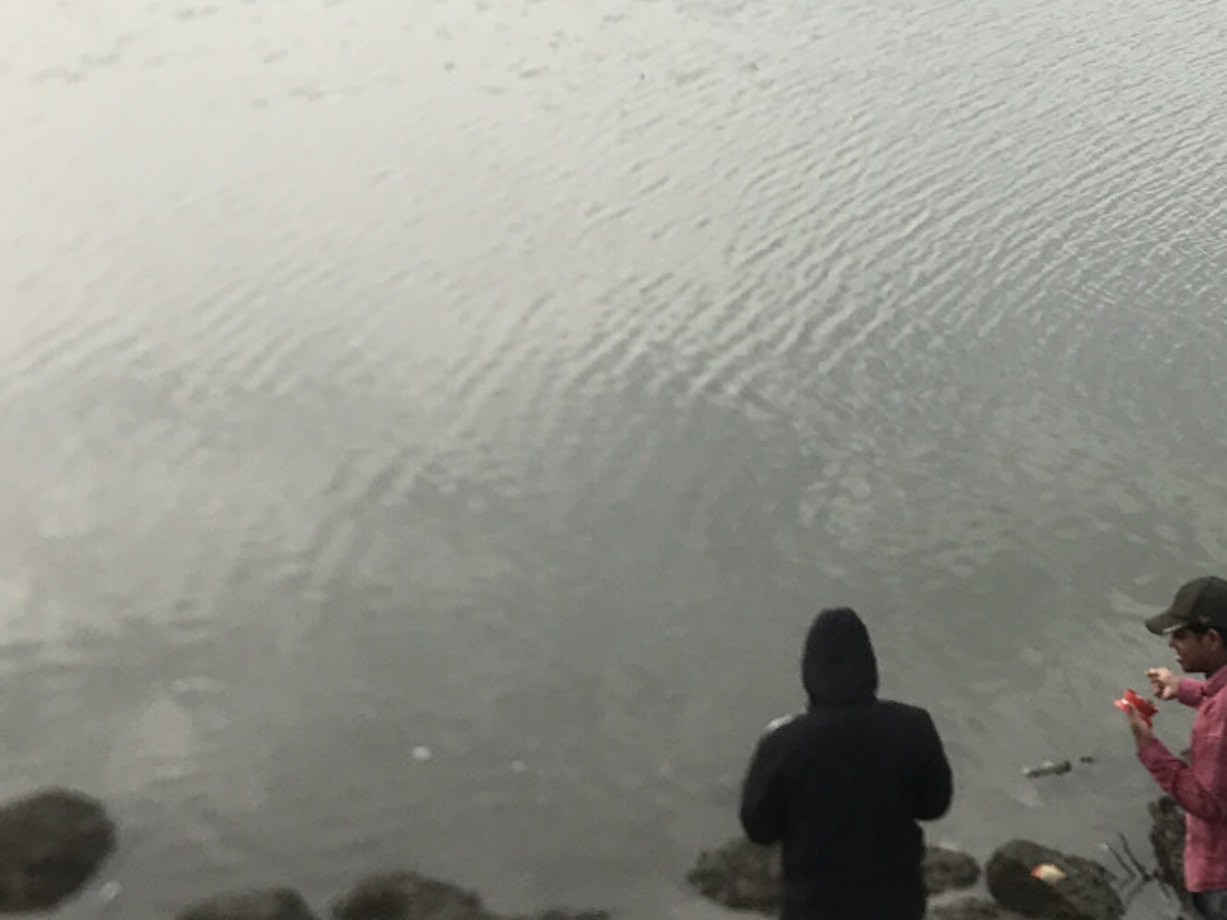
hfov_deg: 21.9
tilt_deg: -15.5
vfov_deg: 17.3
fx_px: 3012
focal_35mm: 85
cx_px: 1322
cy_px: 246
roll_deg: +1.6
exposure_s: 1/1451
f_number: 1.8
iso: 20
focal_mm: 3.99
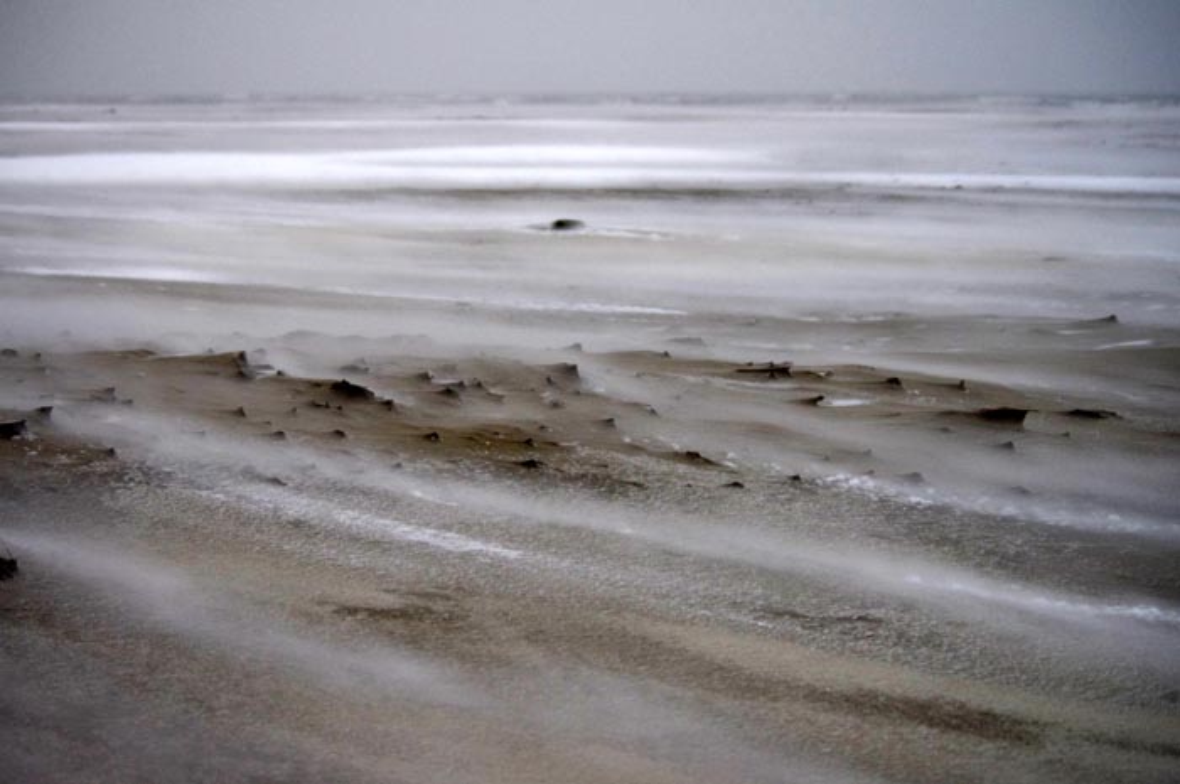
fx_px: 2848
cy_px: 392
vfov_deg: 15.7
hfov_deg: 23.4
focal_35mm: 87
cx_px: 590
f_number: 5.6
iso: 800
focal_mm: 57.5
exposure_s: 1/100
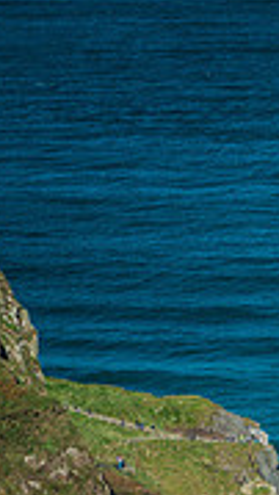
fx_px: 3910
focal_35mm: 298
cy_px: 524
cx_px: 762
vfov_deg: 7.2
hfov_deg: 4.0
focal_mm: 88
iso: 100
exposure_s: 1/50
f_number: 9
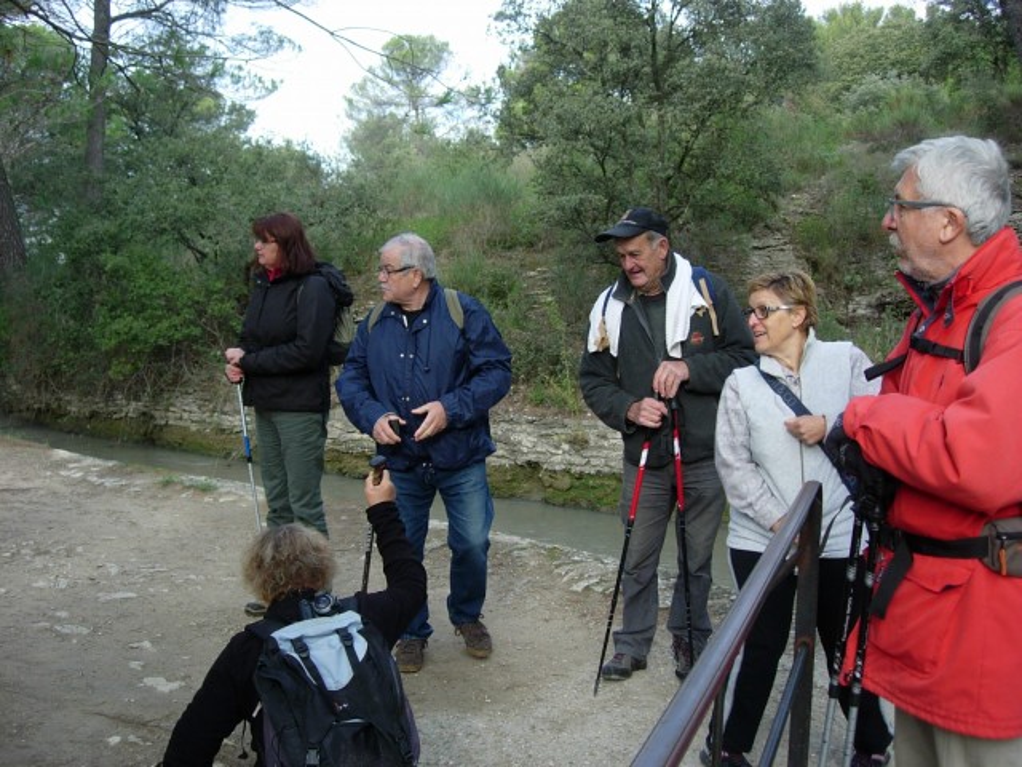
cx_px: 511
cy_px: 384
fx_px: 1122
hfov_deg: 49.0
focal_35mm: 38
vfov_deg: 37.7
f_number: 2.8
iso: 64
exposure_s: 1/235
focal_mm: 7.8
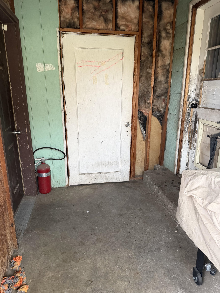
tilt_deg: -15.2
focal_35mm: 24
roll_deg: +0.5
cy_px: 146
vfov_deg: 71.6
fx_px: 203
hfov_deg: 56.8
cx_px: 110
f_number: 1.78
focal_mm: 6.76
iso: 200
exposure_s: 1/61
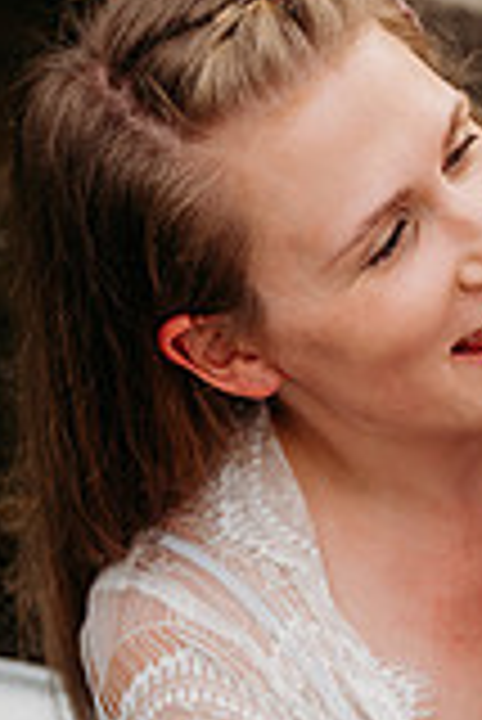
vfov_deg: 19.6
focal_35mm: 104
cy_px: 482
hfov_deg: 12.9
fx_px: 2084
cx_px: 541
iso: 500
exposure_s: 1/1000
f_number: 2.8
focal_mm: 37
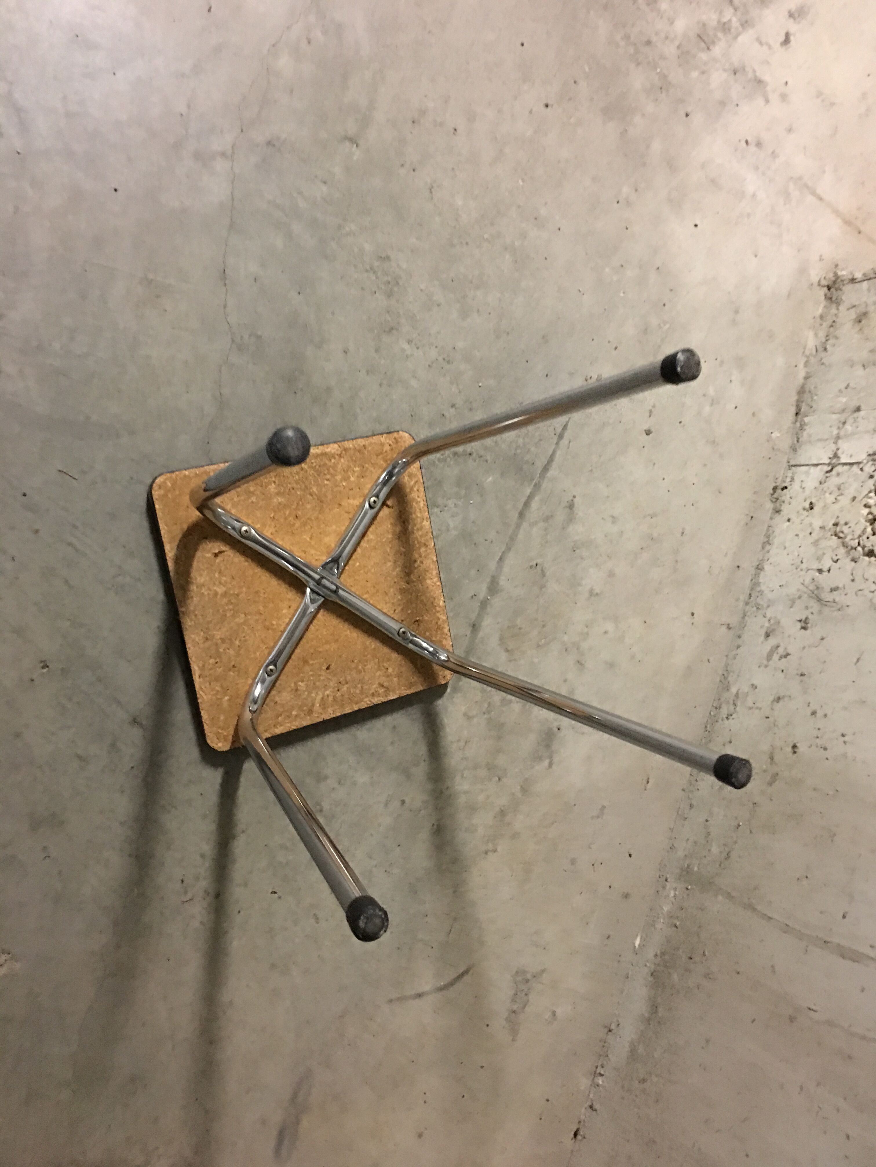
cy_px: 584
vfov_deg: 61.7
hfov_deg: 48.2
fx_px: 979
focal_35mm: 29
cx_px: 438
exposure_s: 1/4
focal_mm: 4.15
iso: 100
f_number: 2.2
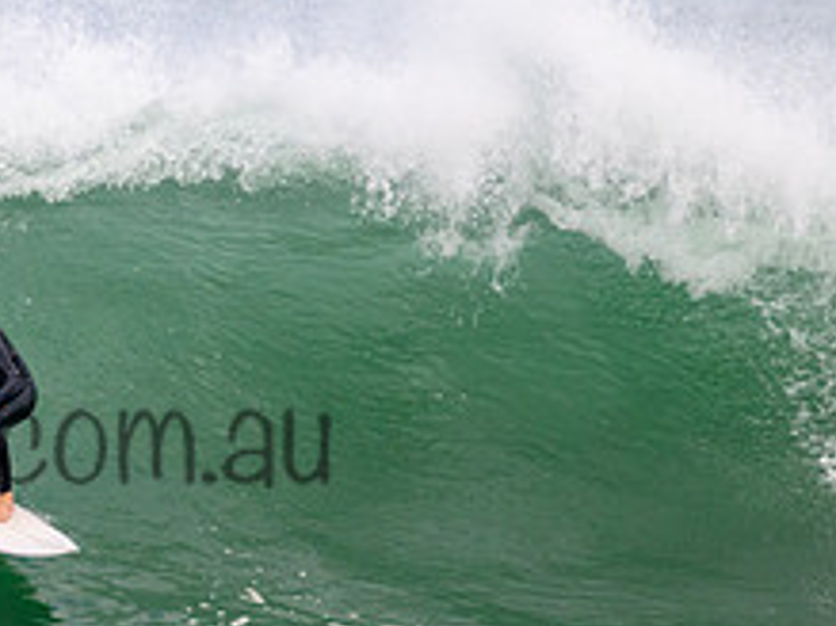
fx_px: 49216
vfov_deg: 0.7
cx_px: -73
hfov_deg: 1.0
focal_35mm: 2039
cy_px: 395
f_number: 11
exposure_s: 1/2000
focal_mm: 800
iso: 1400
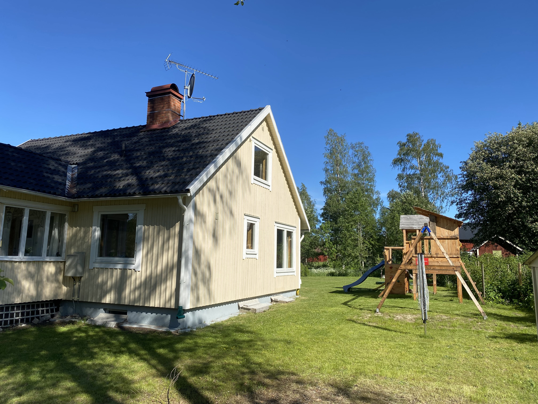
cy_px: 202
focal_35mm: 26
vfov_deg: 53.1
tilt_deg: +8.7
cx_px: 269
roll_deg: -1.0
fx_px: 404
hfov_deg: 67.3
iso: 32
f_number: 1.8
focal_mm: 4.25
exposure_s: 1/2410
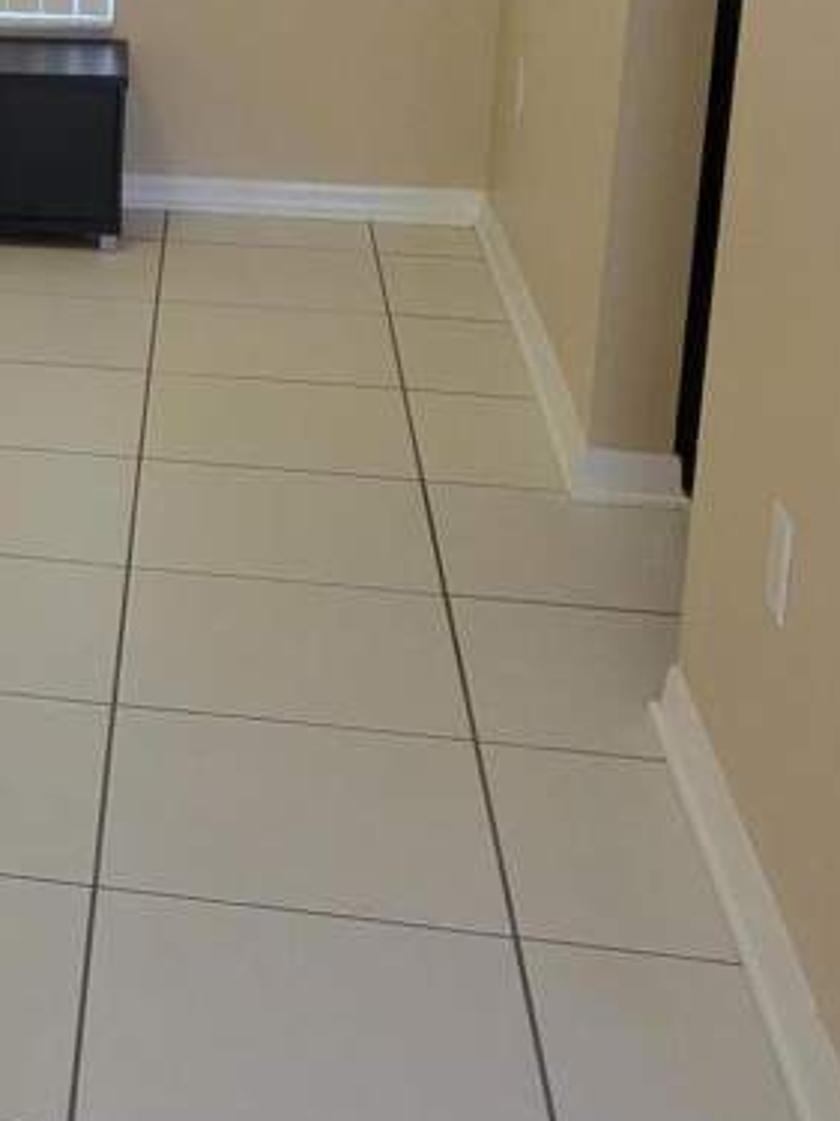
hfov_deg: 18.2
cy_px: 120
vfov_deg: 25.5
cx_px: -338
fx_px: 2396
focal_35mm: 74
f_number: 1.8
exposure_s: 1/60
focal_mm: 5.4
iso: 250
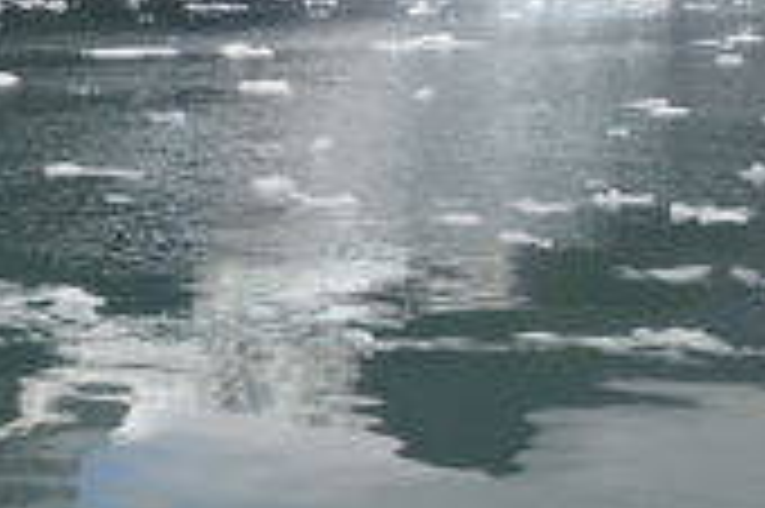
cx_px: -81
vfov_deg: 12.0
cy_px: -74
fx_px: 2378
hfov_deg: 17.6
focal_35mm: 112
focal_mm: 34
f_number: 11
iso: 64
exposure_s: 1/160
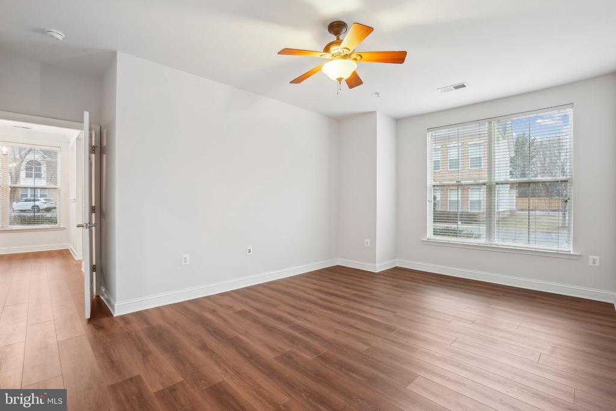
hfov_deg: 100.4
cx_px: 308
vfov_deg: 77.3
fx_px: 257
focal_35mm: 15
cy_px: 206
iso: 100
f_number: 7.1
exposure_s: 1/1.25
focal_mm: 10
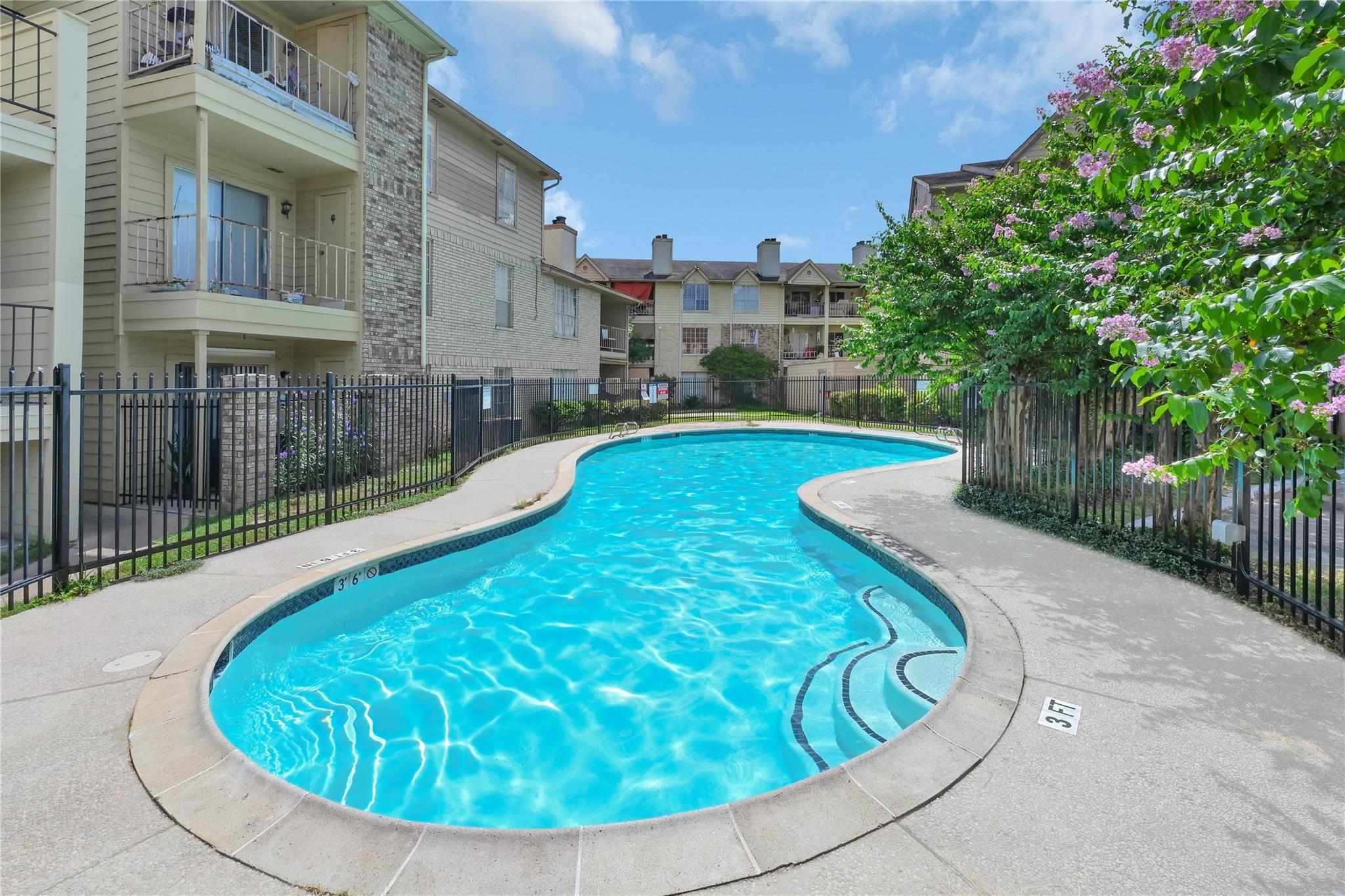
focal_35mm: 14
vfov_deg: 81.2
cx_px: 672
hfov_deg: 104.3
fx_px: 523
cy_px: 448
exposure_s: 1/320
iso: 1000
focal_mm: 14
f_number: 16
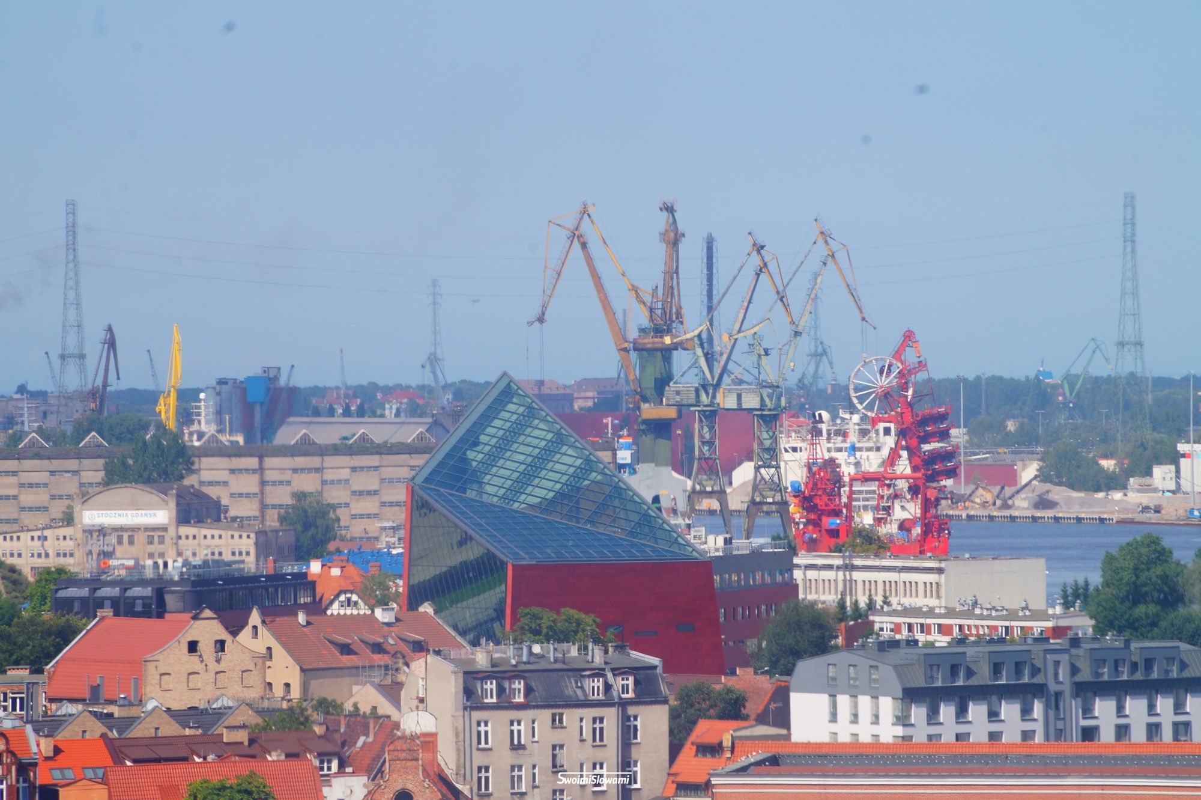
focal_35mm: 270
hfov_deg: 7.6
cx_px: 600
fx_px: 9002
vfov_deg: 5.1
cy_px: 400
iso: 100
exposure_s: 1/30
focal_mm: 180
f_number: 16
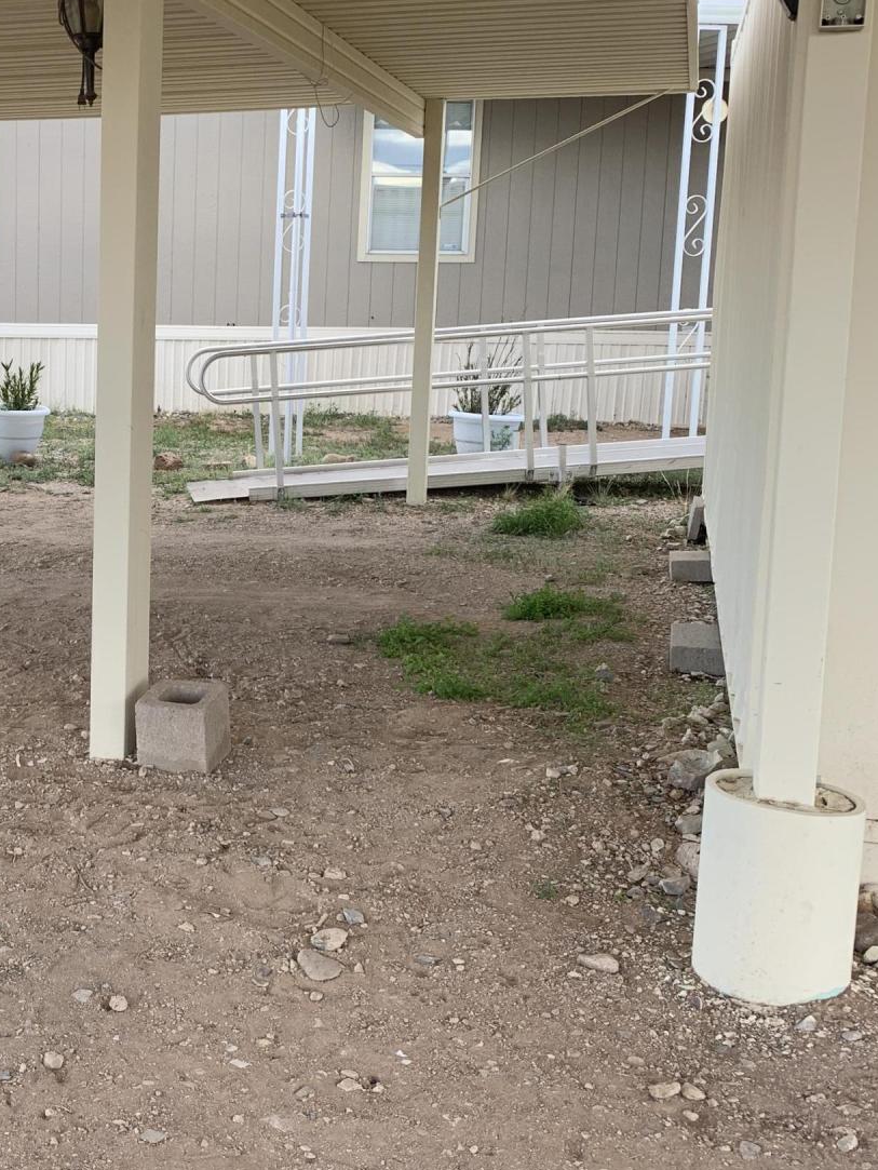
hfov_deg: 29.1
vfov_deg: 39.6
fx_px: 1622
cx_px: 93
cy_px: 544
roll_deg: -1.0
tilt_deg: -8.2
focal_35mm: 48
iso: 25
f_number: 1.8
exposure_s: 1/237
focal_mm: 4.25
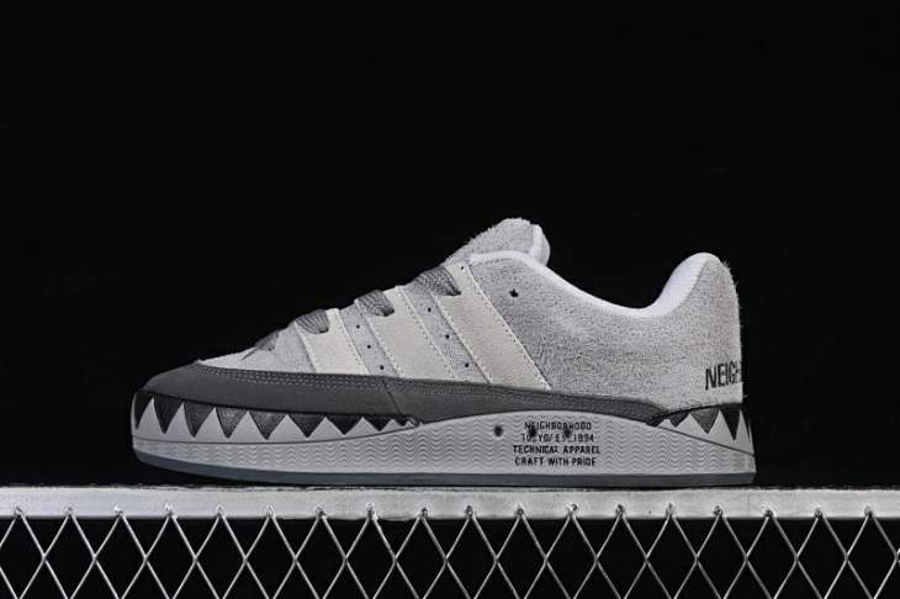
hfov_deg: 27.0
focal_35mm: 75
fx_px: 1874
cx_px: 450
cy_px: 300
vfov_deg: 18.2
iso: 160
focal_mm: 50
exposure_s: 1/80
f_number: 8
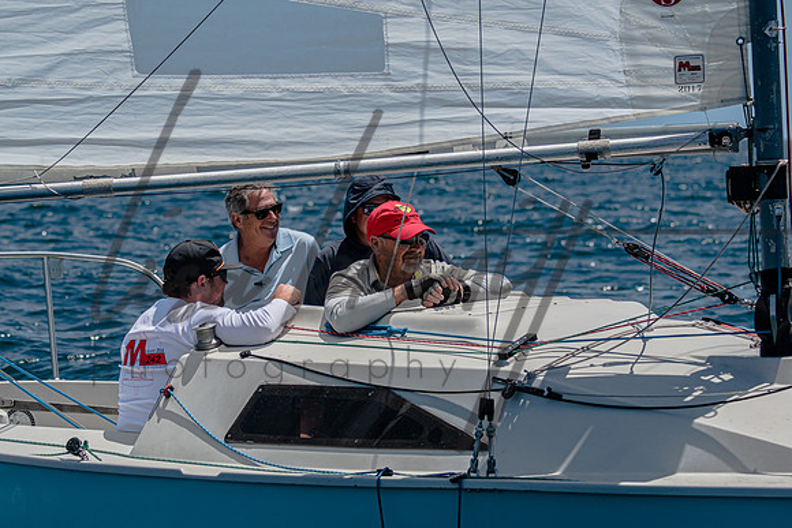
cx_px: 396
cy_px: 264
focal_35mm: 188
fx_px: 4126
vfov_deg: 7.3
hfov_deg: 11.0
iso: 200
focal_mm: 125
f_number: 5
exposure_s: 1/2000
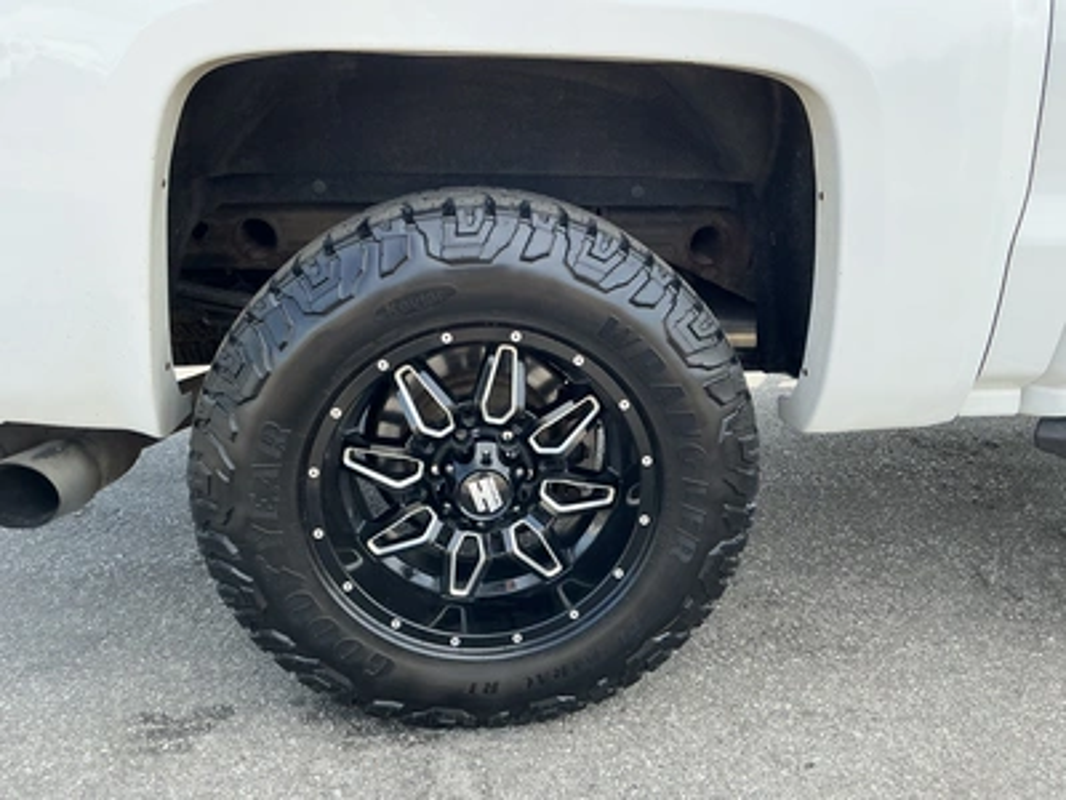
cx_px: 533
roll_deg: -1.8
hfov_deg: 63.4
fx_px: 862
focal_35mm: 28
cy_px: 400
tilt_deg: -16.9
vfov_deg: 49.7
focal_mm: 3
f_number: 1.8
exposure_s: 1/367
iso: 25
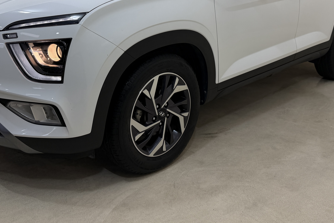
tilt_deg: -11.4
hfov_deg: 48.4
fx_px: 371
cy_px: 41
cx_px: 153
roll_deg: -0.3
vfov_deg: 32.4
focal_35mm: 40
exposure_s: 1/440
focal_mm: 6.76
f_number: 1.78
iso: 80
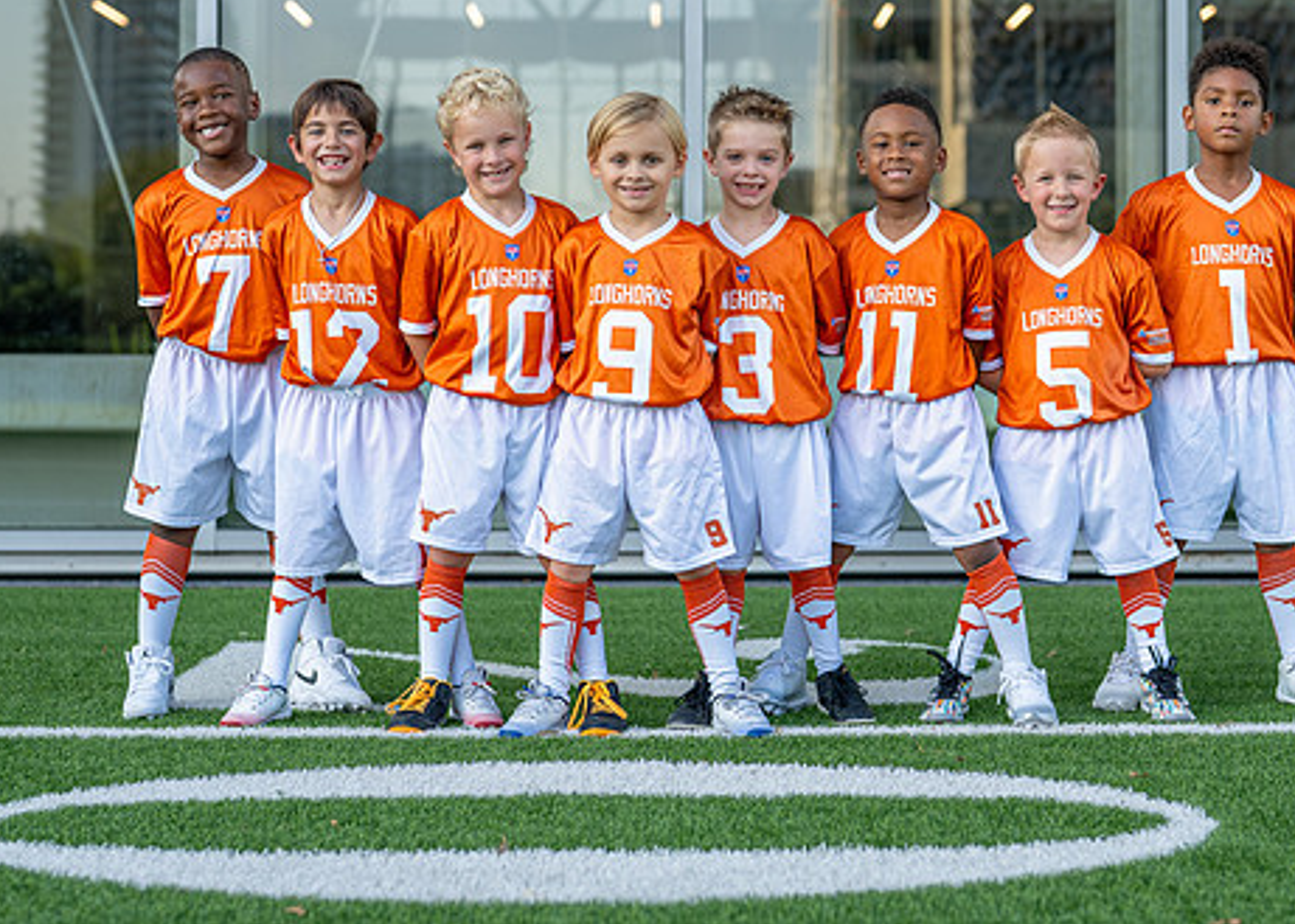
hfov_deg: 25.7
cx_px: 740
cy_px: 370
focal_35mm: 77
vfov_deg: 18.5
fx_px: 2831
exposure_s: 1/400
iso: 100
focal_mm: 50
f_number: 2.2
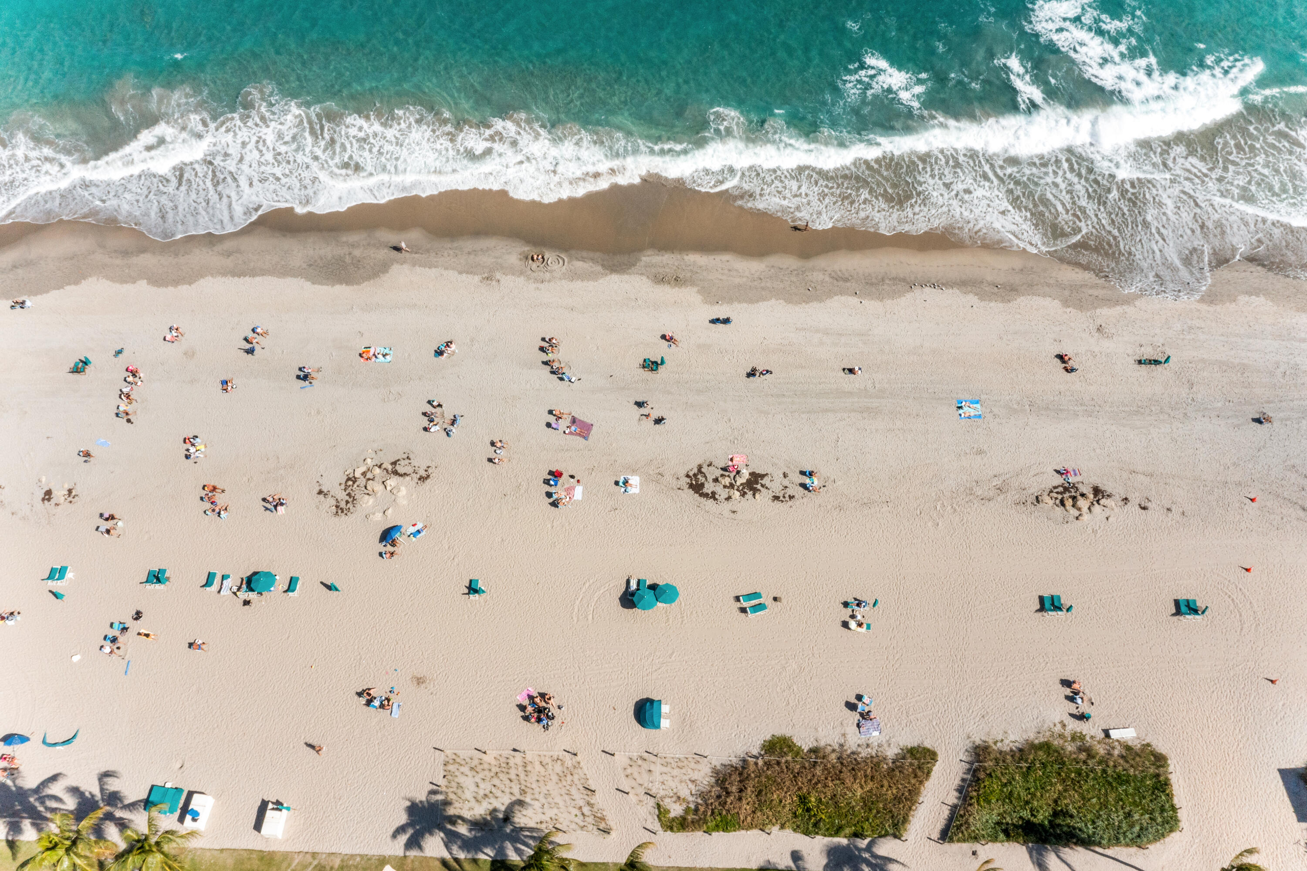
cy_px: 436
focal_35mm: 28
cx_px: 654
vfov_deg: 46.4
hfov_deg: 65.5
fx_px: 1016
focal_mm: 10.26
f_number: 11
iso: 400
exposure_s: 1/800
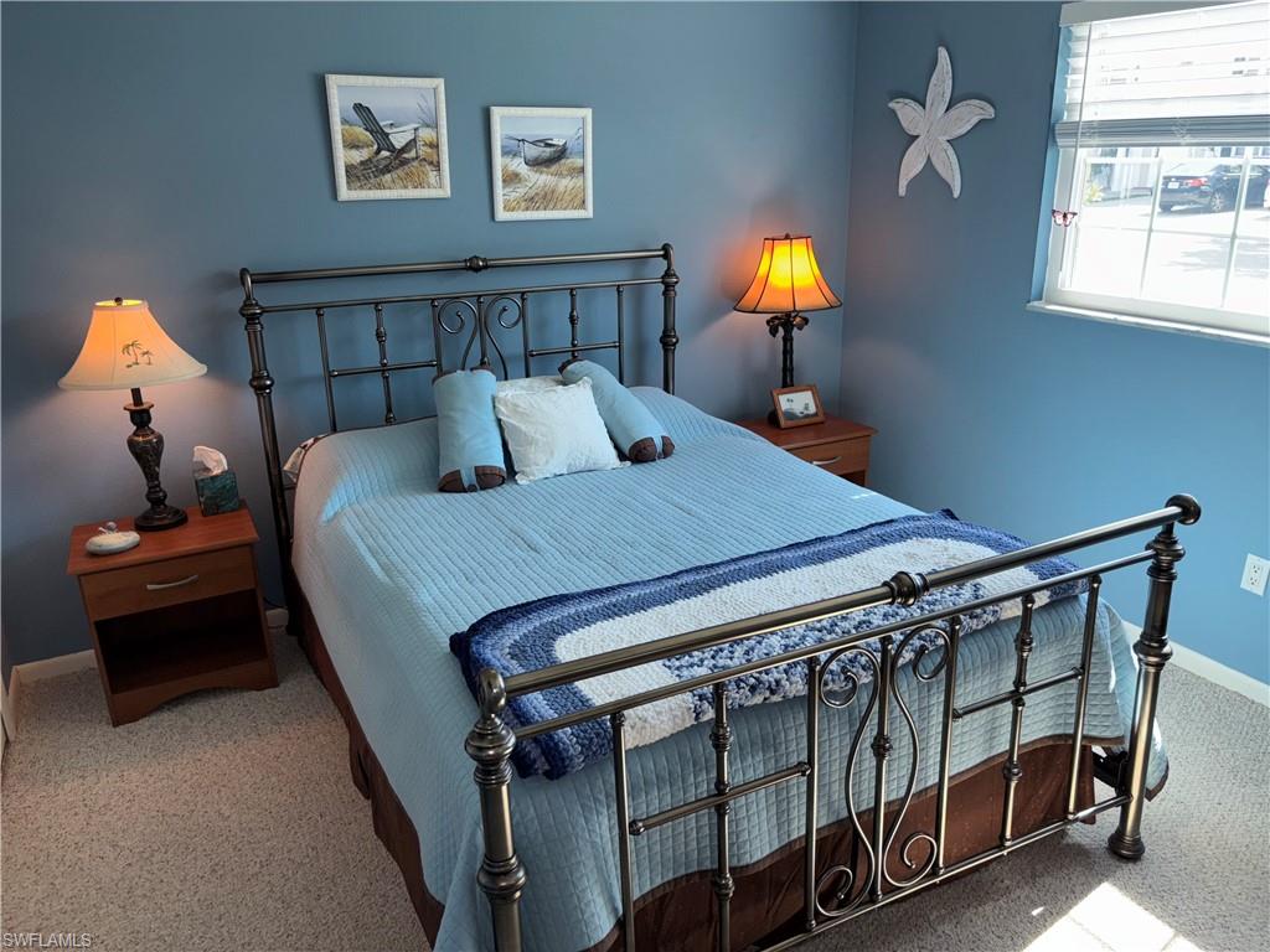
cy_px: 476
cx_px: 635
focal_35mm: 26
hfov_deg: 67.3
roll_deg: +0.8
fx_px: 954
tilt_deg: -18.7
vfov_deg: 53.1
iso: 64
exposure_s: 1/120
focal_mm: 5.96
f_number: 1.6
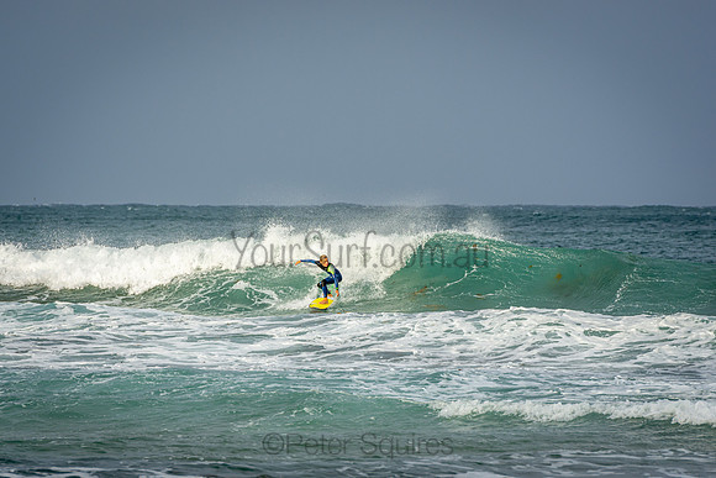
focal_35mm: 308
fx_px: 6117
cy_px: 239
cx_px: 358
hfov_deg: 6.7
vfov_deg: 4.5
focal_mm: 200
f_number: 5.6
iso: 200
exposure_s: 1/800
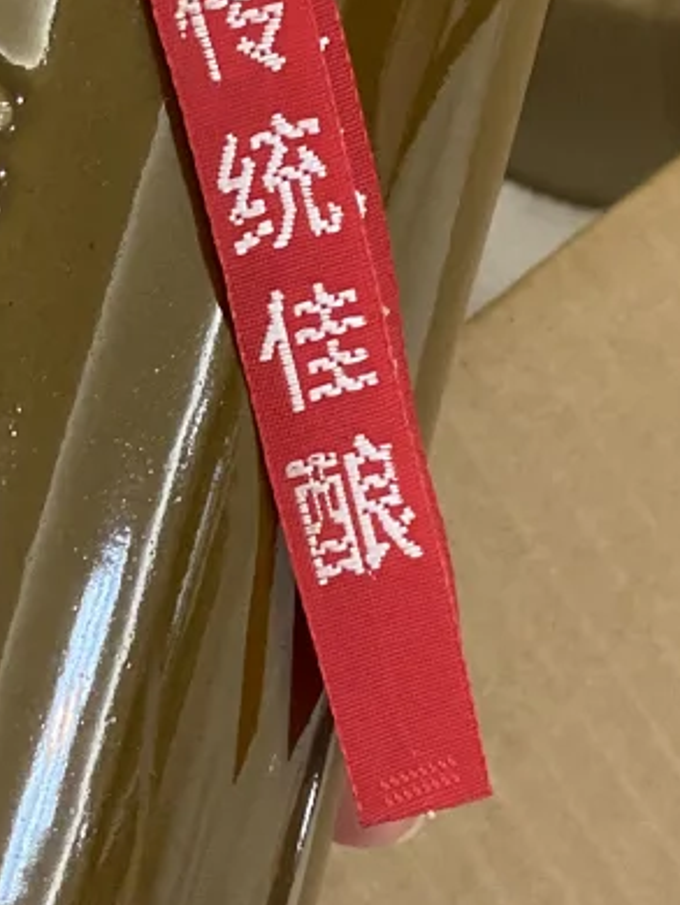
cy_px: 343
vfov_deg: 18.3
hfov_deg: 13.6
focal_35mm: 107
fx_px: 2799
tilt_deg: -63.9
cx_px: -37
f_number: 1.8
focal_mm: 3
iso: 125
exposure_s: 1/60
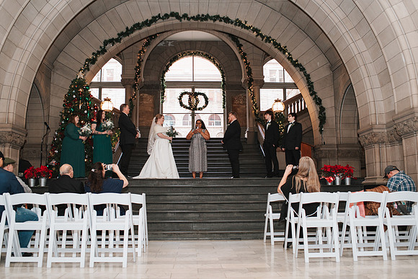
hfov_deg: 53.5
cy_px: 140
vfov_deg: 37.2
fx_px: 415
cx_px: 209
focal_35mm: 36
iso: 1000
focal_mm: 35
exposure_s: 1/200
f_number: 3.5
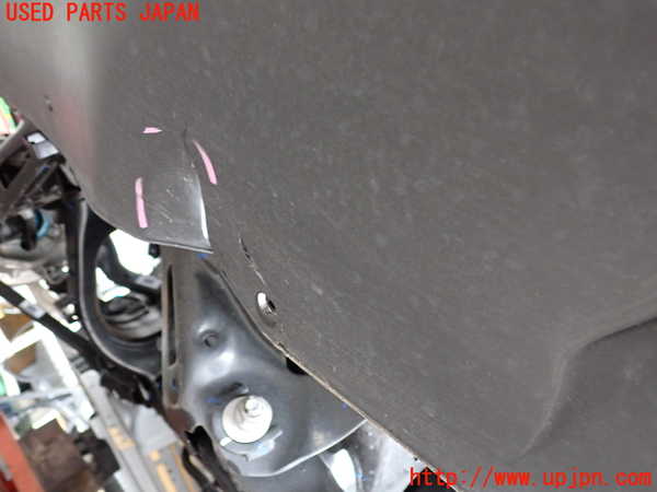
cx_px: 328
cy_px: 246
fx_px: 569
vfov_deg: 46.8
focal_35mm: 30
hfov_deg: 60.0
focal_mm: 5.4
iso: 400
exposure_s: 1/30
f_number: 2.3
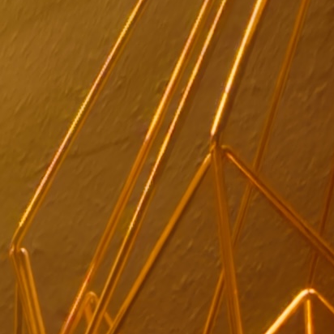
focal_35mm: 121
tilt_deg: -18.3
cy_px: 1027
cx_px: -214
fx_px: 1321
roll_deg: +3.5
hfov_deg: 13.3
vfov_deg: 10.2
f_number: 2.2
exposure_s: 1/10
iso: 640
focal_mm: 2.22
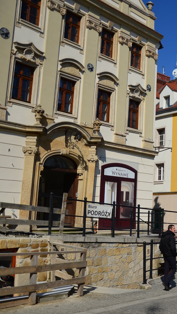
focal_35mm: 45
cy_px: 153
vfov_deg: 45.5
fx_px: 376
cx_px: 227
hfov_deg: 23.5
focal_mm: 18
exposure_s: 1/4000
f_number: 3.5
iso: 200
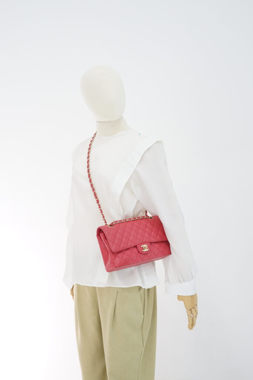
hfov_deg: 27.0
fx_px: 527
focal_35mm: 50
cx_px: 126
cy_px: 190
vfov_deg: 39.6
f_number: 6.3
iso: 640
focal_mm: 50
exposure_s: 1/10
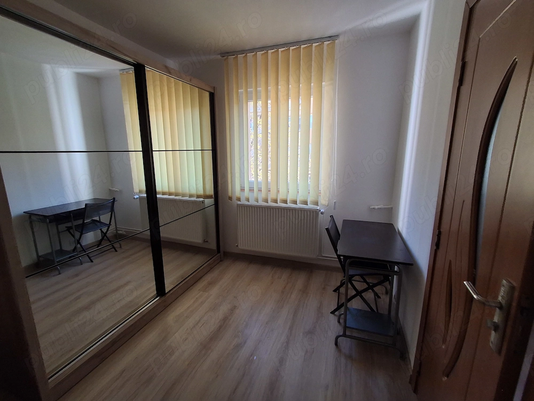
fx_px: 247
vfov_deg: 78.1
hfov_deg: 94.5
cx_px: 267
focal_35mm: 16
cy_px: 200
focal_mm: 1.64
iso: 100
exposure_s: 1/50
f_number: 2.2
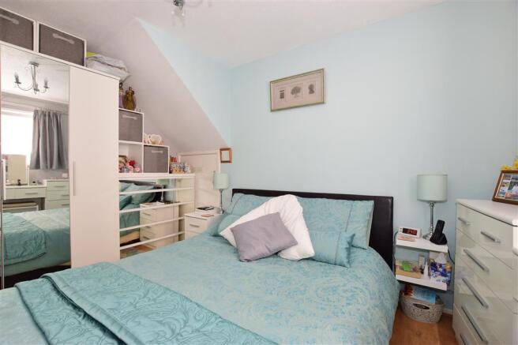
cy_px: 172
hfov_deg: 100.4
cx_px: 259
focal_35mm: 15
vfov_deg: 77.3
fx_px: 216
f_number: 6.3
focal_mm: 10
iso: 640
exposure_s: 1/15
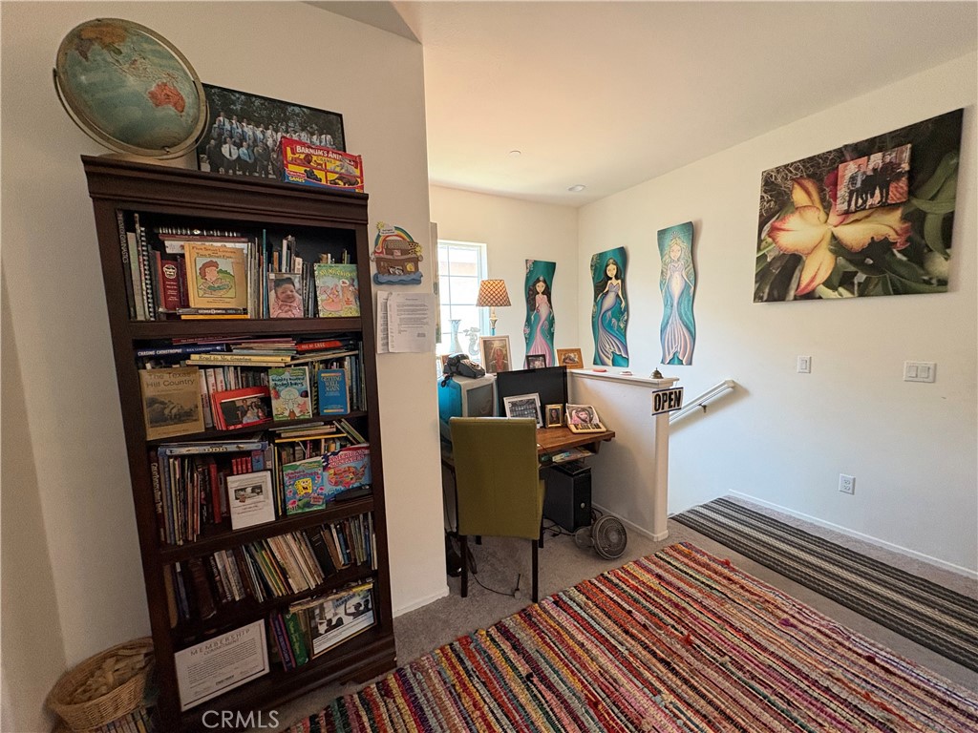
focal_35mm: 14
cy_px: 366
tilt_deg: -6.0
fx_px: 396
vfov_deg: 85.7
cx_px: 489
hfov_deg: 102.1
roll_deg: +1.9
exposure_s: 1/60
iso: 400
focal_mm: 2.22
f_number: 2.2
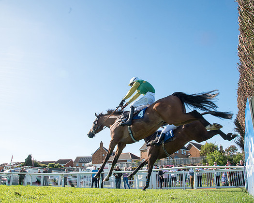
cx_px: 134
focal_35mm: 29
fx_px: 218
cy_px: 102
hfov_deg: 60.4
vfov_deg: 50.0
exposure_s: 1/800
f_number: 8
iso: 500
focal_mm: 24
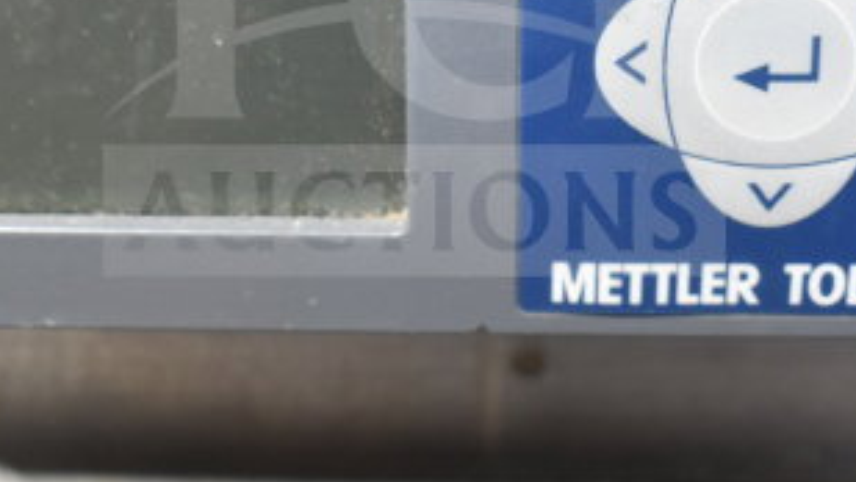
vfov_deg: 13.3
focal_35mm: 90
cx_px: 413
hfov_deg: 23.7
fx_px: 2044
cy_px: 57
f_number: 4.2
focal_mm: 29
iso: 1250
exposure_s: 1/50
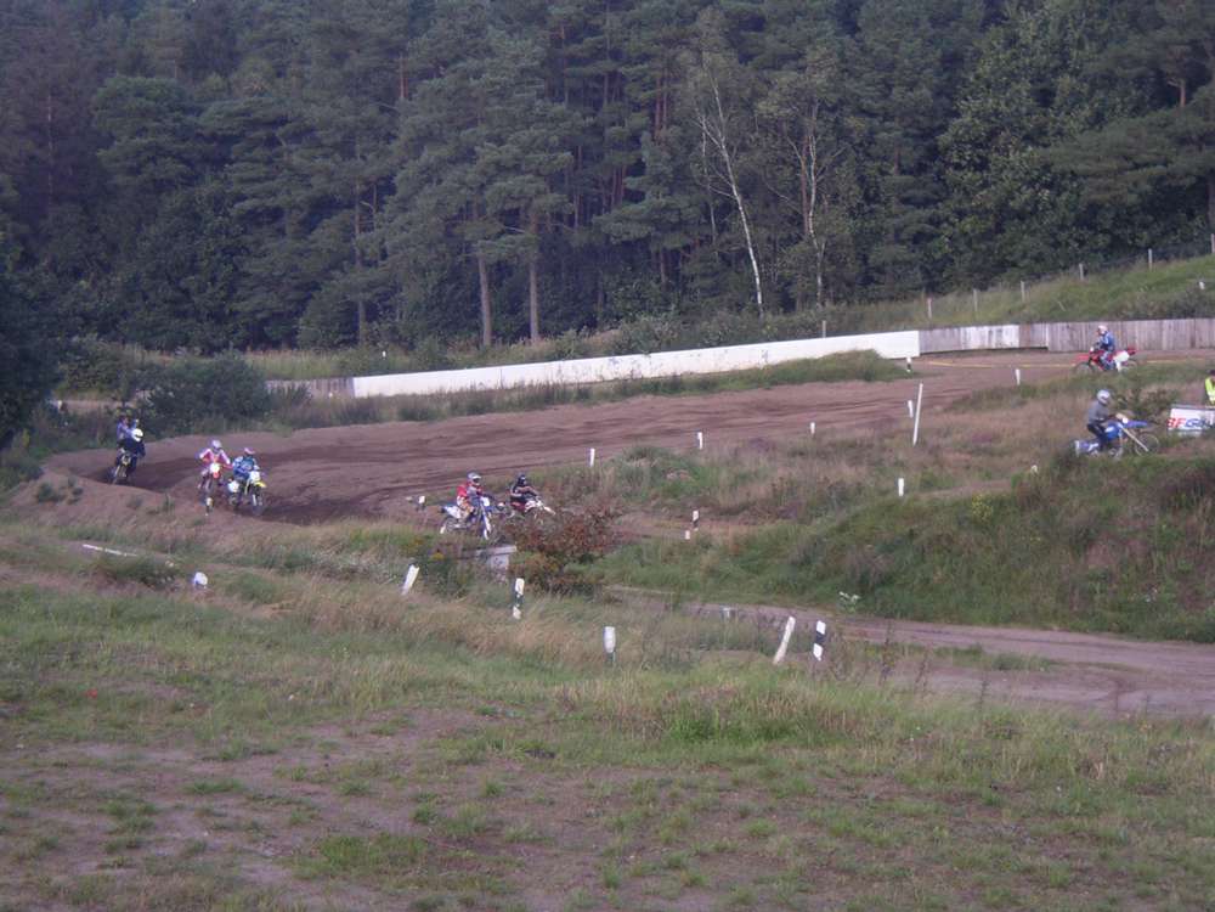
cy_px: 456
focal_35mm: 104
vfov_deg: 14.2
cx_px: 608
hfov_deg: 18.9
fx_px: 3650
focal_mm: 16
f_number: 3.9
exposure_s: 1/160
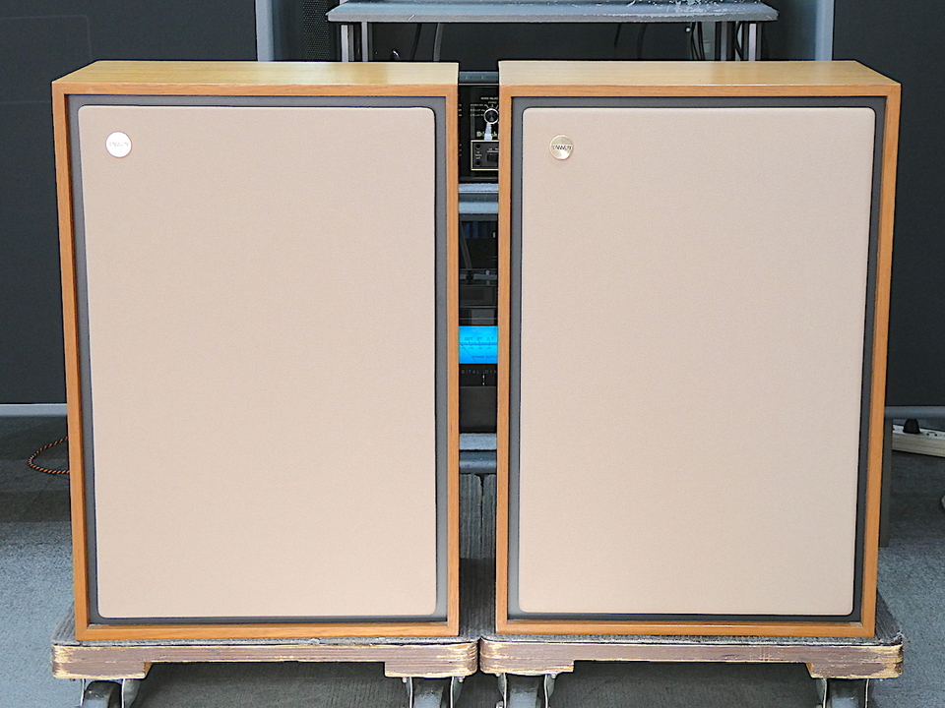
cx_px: 472
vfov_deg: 21.0
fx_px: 1911
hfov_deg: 27.8
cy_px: 354
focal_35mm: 70
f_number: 4.5
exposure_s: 1/10
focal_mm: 12.5
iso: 200
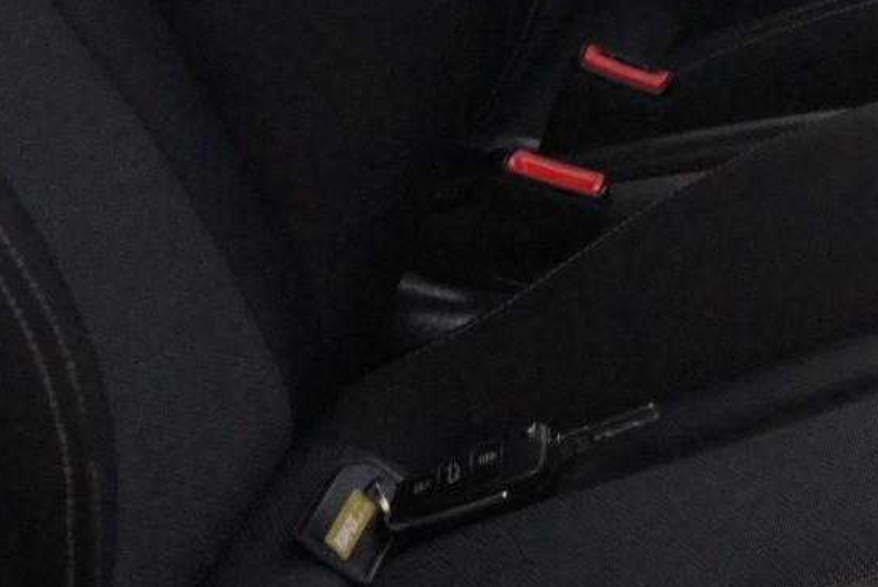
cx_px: 1474
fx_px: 3099
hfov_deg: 14.6
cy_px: -167
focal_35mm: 127
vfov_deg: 10.6
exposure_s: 1/13
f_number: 4.5
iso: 4000
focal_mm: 28
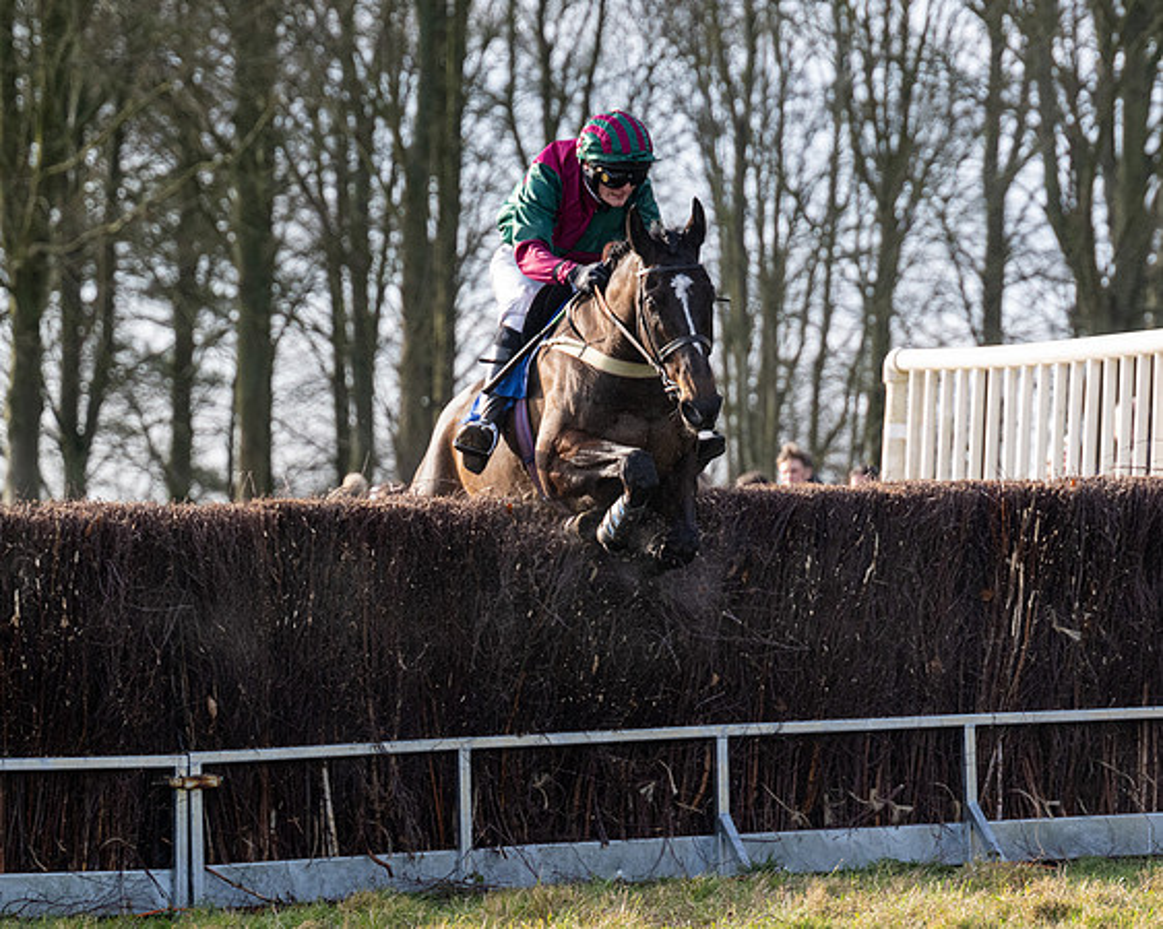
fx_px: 8082
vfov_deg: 6.6
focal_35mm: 235
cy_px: 461
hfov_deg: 8.2
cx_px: 820
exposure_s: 1/2000
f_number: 4
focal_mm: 140
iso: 800
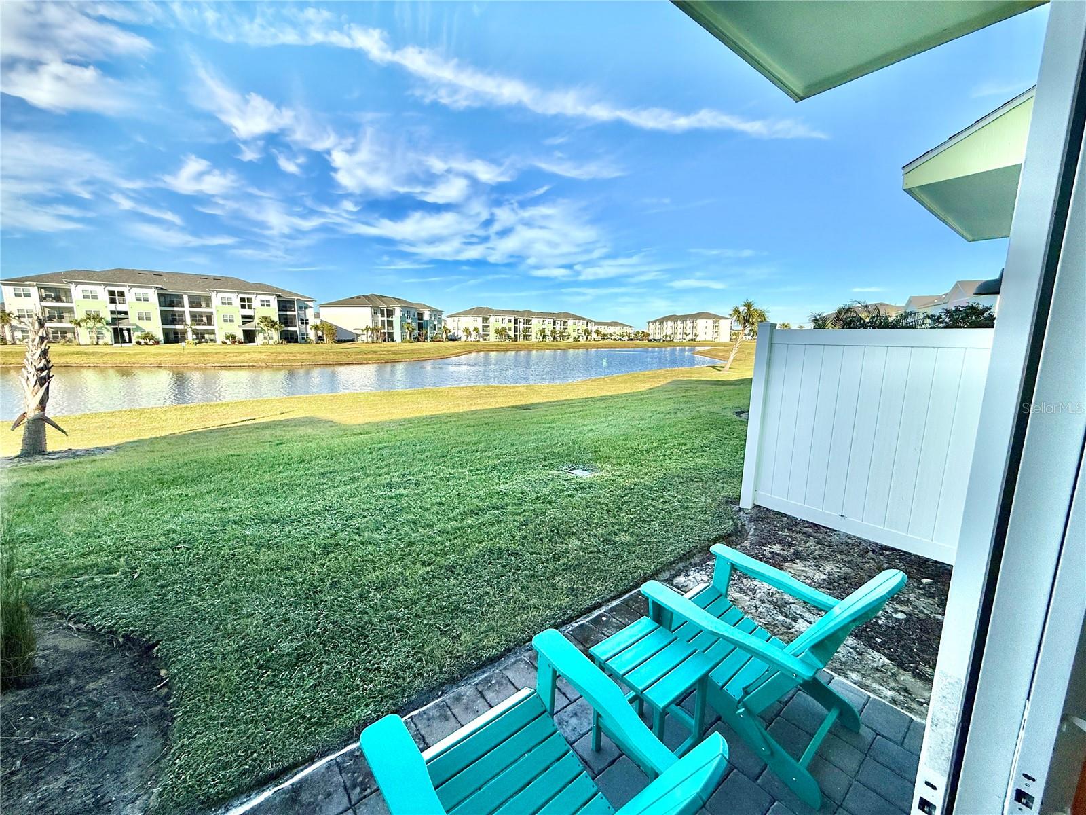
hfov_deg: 102.1
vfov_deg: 85.7
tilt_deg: -8.5
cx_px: 543
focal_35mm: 14
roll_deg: -0.4
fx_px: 439
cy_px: 408
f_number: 2.2
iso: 50
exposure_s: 1/2165
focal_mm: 2.22
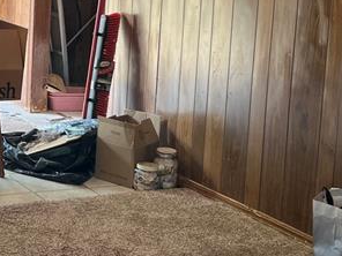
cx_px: -37
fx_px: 889
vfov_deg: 16.1
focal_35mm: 90
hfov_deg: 20.7
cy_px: 6
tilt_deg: -6.5
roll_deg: -1.9
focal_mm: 5.7
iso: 50
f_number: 1.5
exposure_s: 1/120
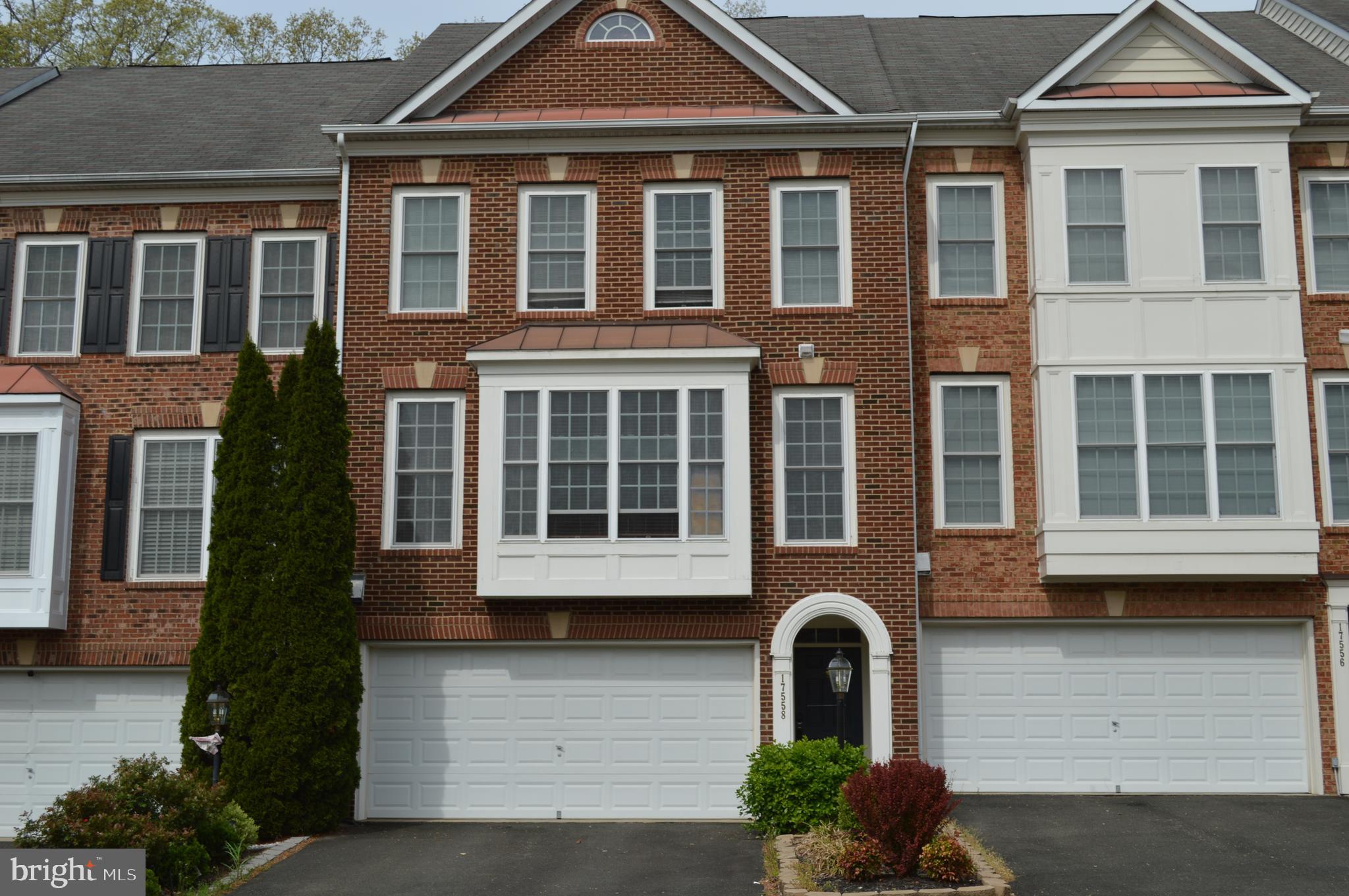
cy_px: 448
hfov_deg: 45.0
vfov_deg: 30.8
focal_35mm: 44
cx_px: 674
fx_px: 1628
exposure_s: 1/200
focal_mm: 29
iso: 100
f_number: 7.1
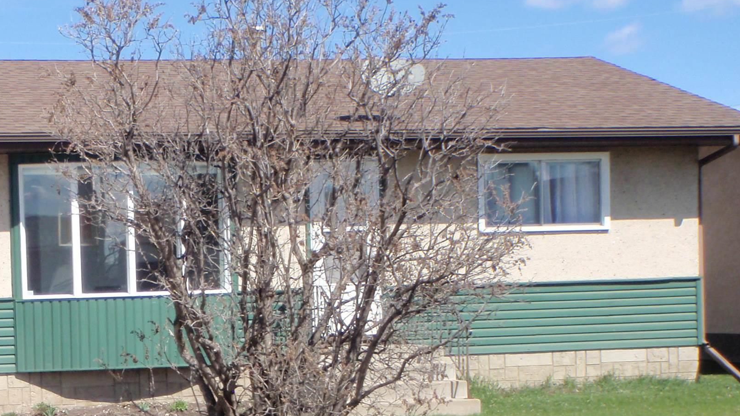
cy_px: 413
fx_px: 1472
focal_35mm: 75
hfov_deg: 27.5
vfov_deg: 15.8
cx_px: 114
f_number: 6.3
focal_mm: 6.53
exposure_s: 1/200
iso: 64
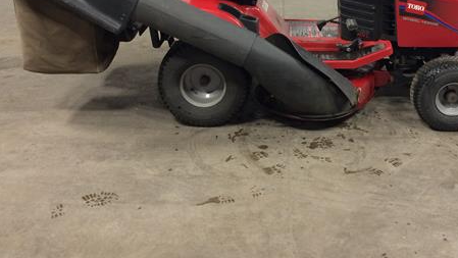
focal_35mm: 45
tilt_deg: -18.3
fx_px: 547
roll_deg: +0.5
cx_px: 276
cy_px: 21
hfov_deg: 45.2
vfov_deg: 25.6
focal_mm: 4.15
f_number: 2.2
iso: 100
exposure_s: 1/30
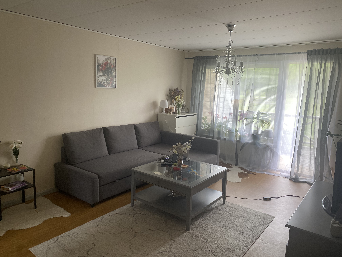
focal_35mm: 26
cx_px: 171
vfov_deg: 53.1
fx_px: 257
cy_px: 128
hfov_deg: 67.3
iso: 125
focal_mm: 4.25
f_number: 1.8
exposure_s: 1/103
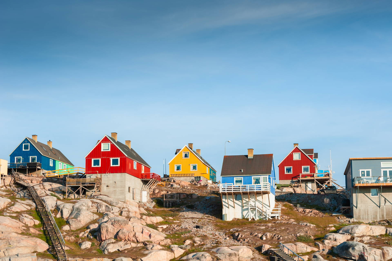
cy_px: 130
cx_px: 196
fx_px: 762
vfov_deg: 19.5
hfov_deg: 28.8
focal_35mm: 70
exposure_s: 1/500
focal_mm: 70
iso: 250
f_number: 9
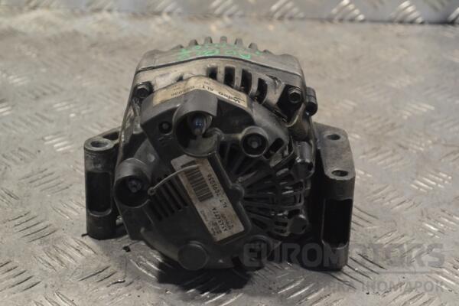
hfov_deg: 24.6
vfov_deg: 16.6
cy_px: 153
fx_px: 1052
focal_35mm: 82
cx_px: 230
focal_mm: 55
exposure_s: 1/250
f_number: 8
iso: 3200
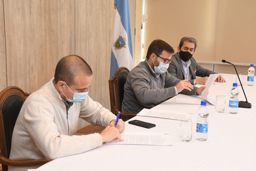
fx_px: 373
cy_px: 86
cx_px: 128
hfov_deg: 37.9
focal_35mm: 52
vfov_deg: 25.8
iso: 3200
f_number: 8
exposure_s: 1/250
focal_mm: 35
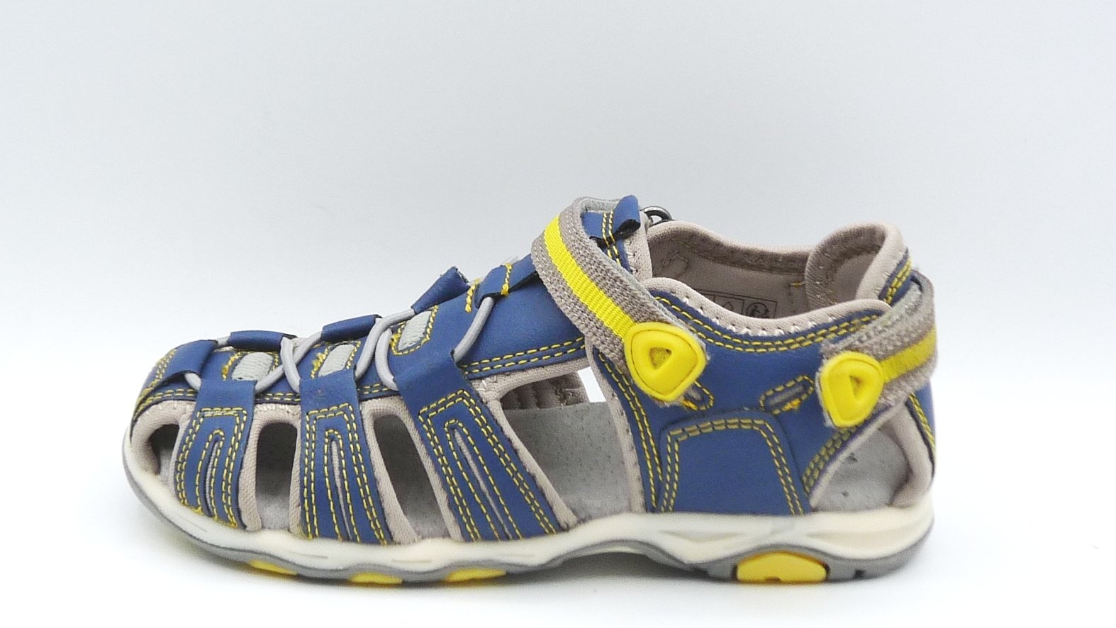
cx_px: 567
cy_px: 267
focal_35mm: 62
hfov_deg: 33.8
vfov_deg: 19.4
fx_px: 1835
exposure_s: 1/200
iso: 100
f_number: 4.5
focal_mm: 5.6
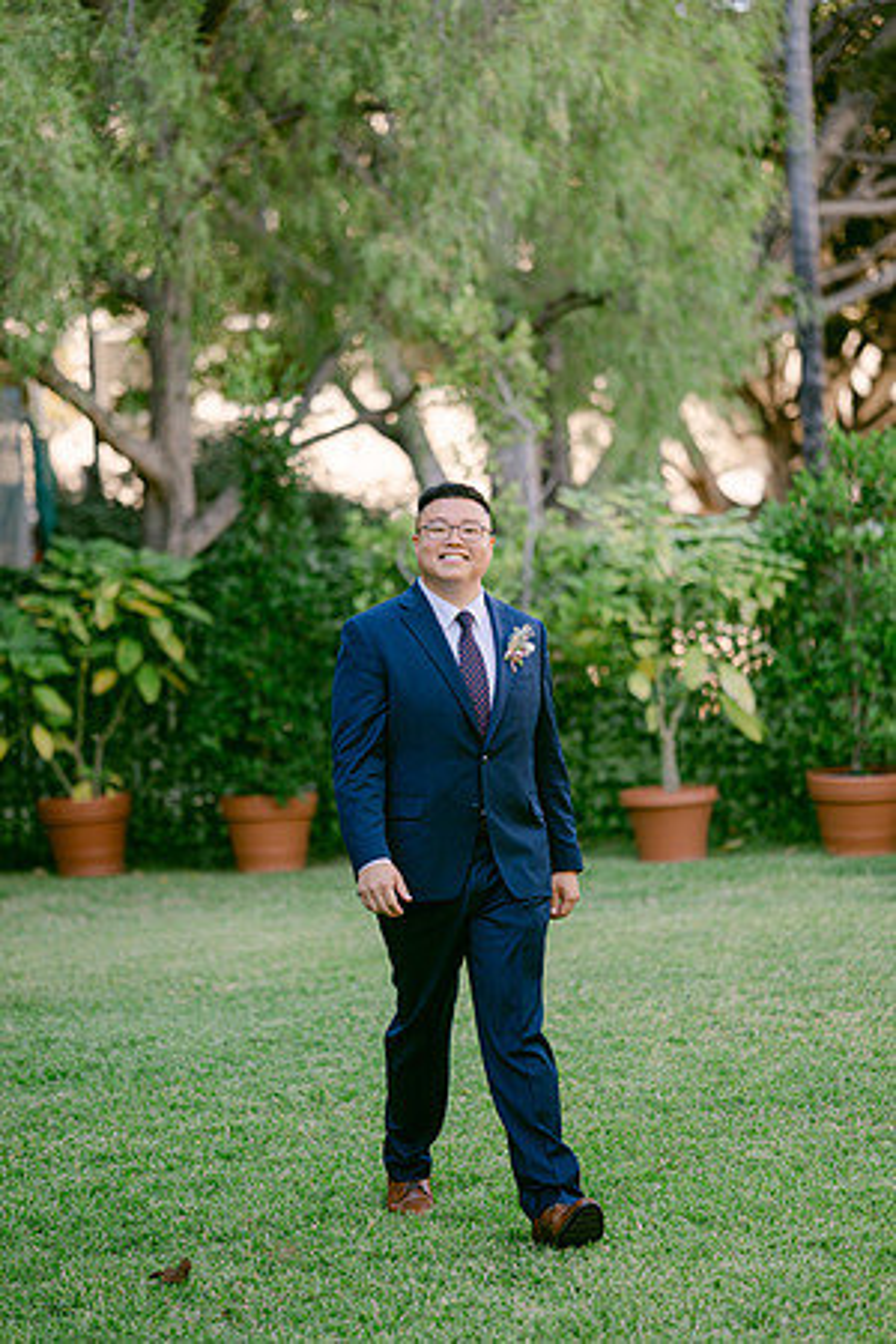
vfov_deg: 23.9
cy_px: 672
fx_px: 3173
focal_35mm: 85
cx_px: 448
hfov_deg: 16.1
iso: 80
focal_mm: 85
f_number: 1.8
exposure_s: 1/320
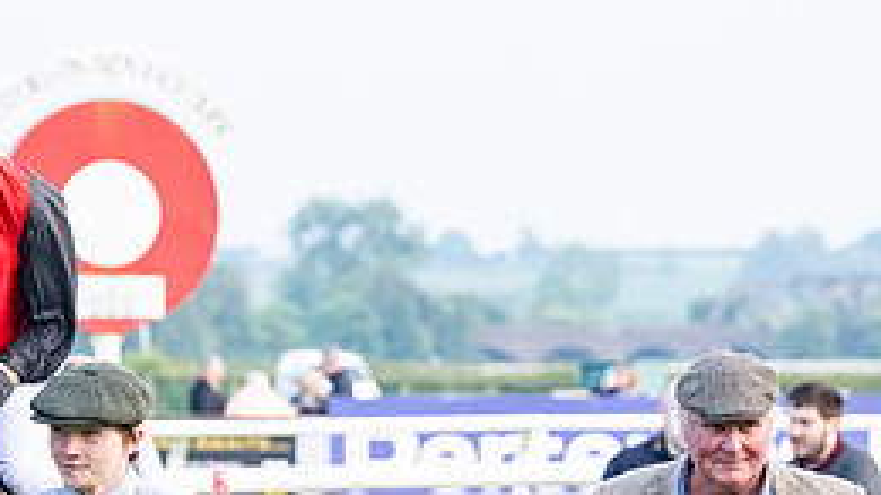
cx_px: -82
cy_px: 473
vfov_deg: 4.1
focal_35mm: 297
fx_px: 6935
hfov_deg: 7.2
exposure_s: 1/1000
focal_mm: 93
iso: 1250
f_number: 4
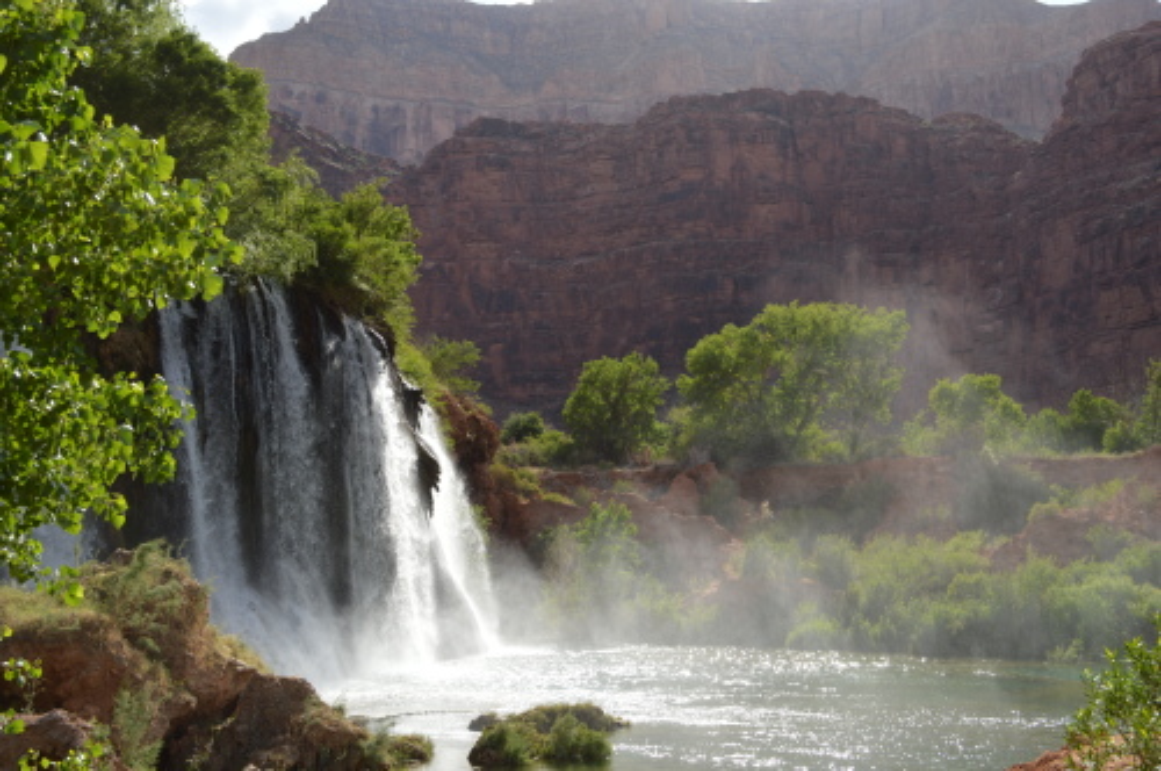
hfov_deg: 49.6
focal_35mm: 39
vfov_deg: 34.1
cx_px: 580
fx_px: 1256
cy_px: 386
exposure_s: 1/200
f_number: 8
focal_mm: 26
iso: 100
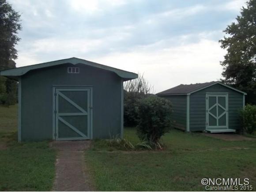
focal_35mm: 32
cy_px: 96
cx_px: 128
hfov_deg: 56.8
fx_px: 237
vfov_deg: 44.2
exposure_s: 1/125
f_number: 8.8
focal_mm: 5.7
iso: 64
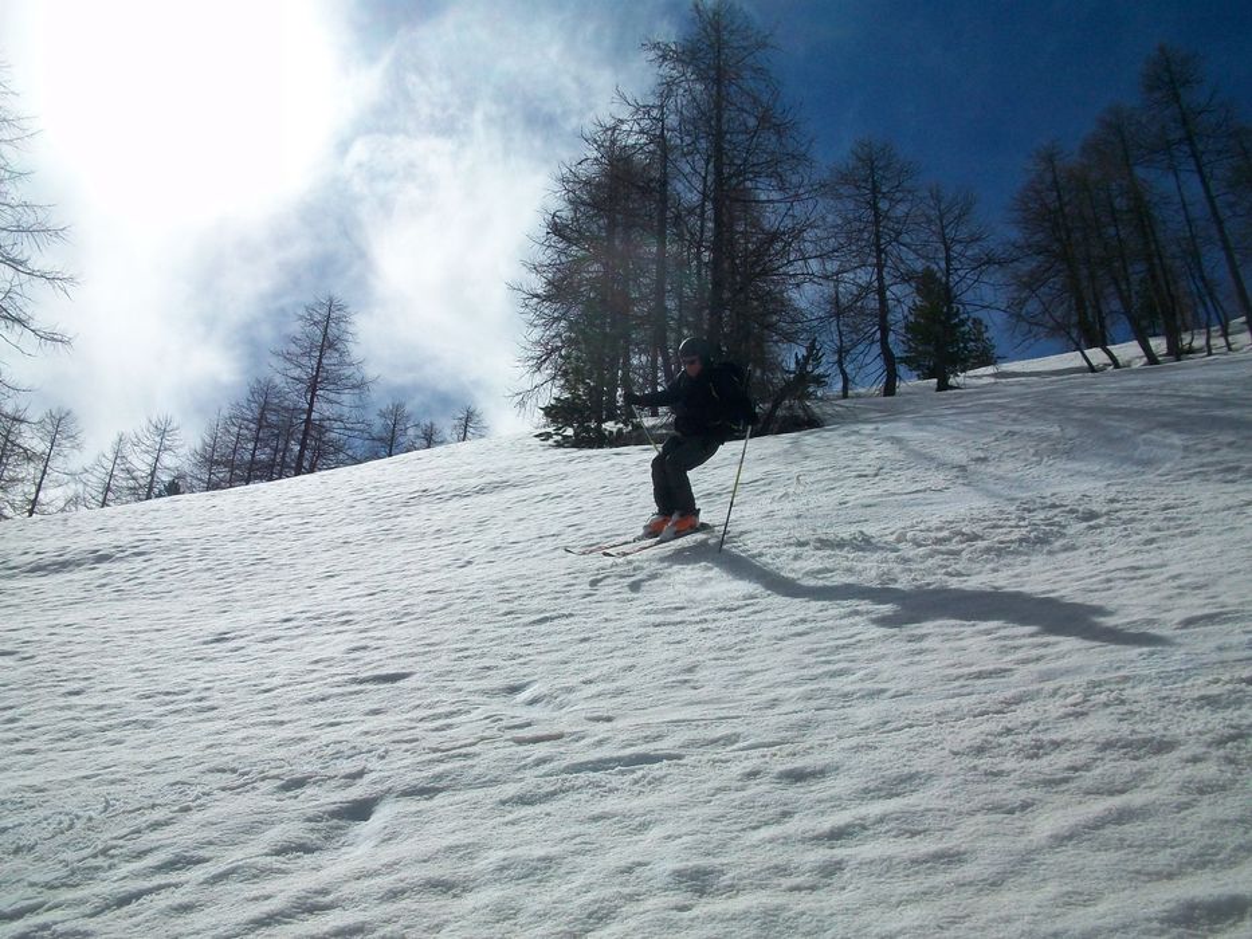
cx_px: 626
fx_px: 1230
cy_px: 470
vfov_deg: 41.8
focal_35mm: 34
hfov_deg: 54.0
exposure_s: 1/1401
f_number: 5.5
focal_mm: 5.7
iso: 80
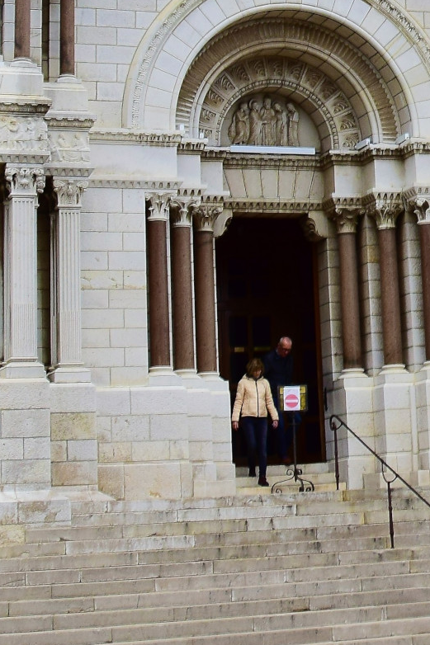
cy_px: -47
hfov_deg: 12.8
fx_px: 1828
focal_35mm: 102
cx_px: 606
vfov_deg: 19.3
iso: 200
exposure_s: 1/160
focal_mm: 18
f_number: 8
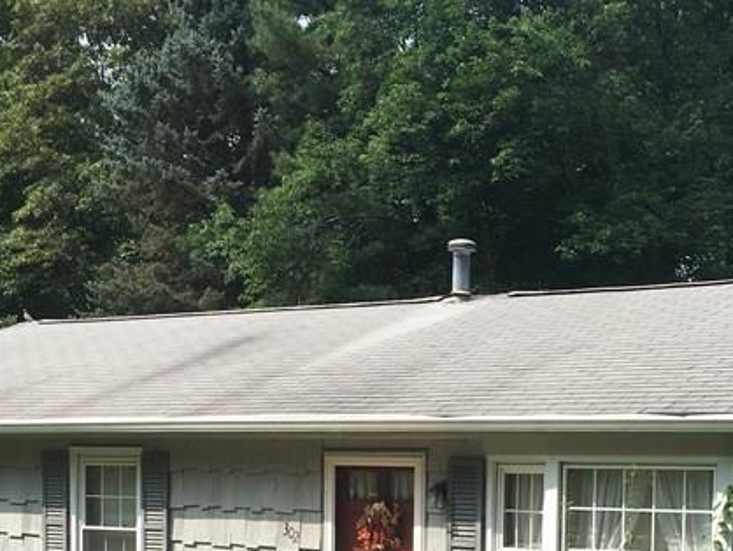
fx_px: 1504
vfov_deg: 20.0
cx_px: 465
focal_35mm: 71
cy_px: 576
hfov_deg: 27.3
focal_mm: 4.15
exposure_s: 1/1131
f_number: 2.2
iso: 25
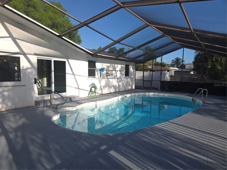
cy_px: 85
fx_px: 151
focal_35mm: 23
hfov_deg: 73.9
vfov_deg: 58.9
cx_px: 114
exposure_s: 1/540
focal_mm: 5.4
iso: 25
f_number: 1.8
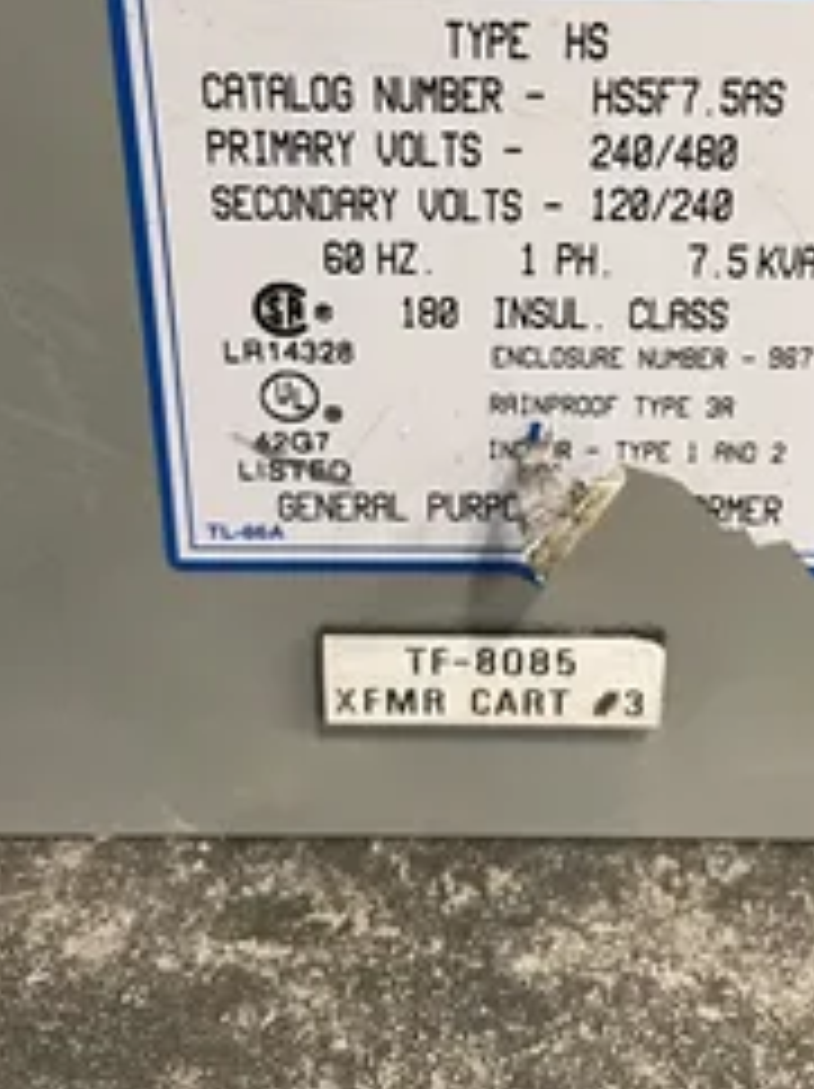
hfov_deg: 33.4
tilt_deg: -25.6
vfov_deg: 42.2
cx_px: 513
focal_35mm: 43
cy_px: 243
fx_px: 1351
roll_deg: +0.1
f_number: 1.6
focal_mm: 4.2
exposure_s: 1/40
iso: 400
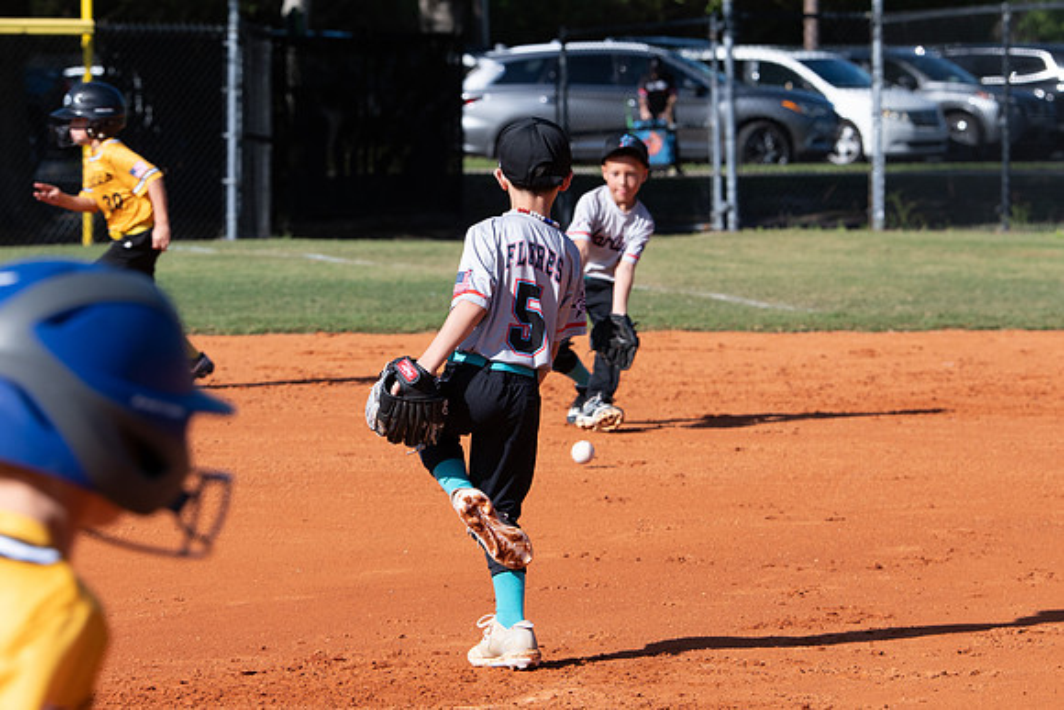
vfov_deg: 6.5
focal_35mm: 210
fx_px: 6208
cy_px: 355
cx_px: 532
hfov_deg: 9.8
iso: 450
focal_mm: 140
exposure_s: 1/1000
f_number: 8
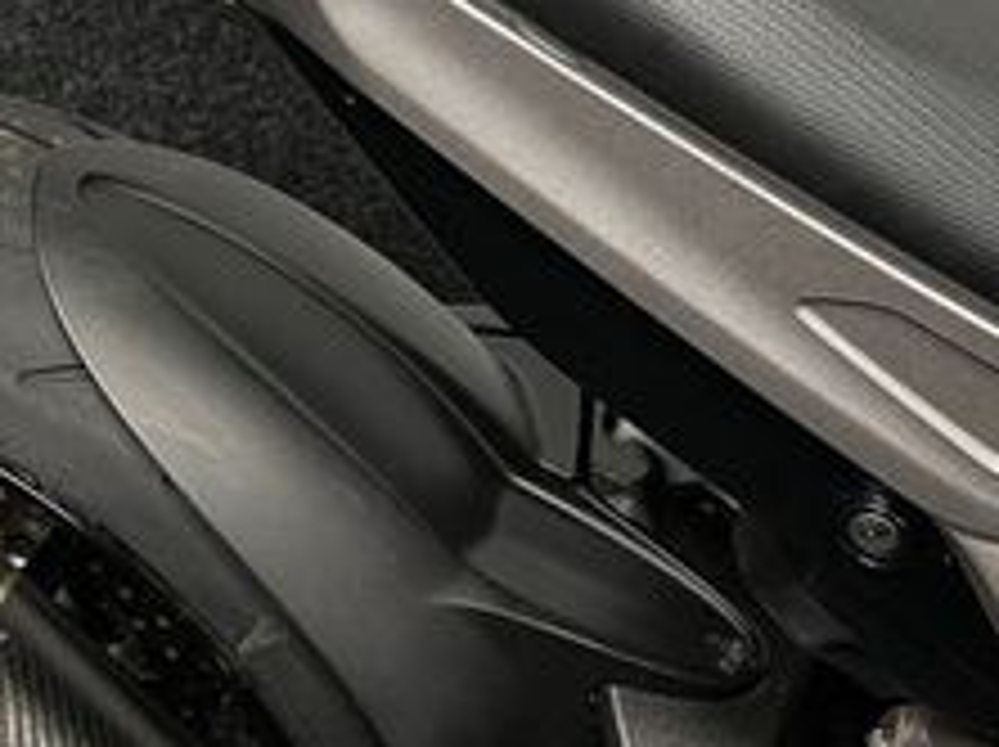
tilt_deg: -39.7
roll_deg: +1.5
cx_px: 504
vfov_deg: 18.6
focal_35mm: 75
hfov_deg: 26.0
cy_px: -153
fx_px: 2162
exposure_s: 1/50
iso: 125
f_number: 1.6
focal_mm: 5.1
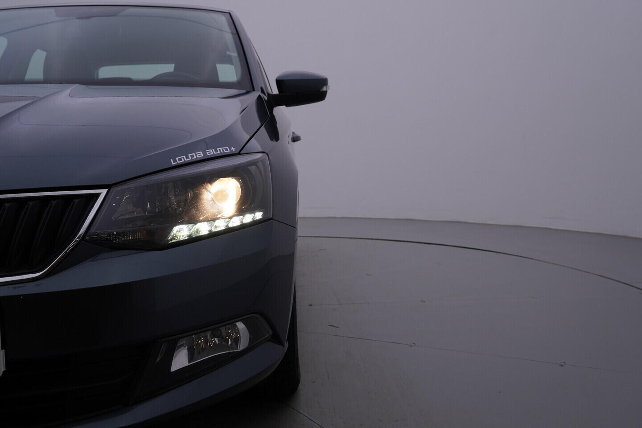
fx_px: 642
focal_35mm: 36
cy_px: 214
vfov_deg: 36.9
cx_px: 321
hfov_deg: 53.1
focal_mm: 24
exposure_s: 1/160
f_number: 5.6
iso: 125
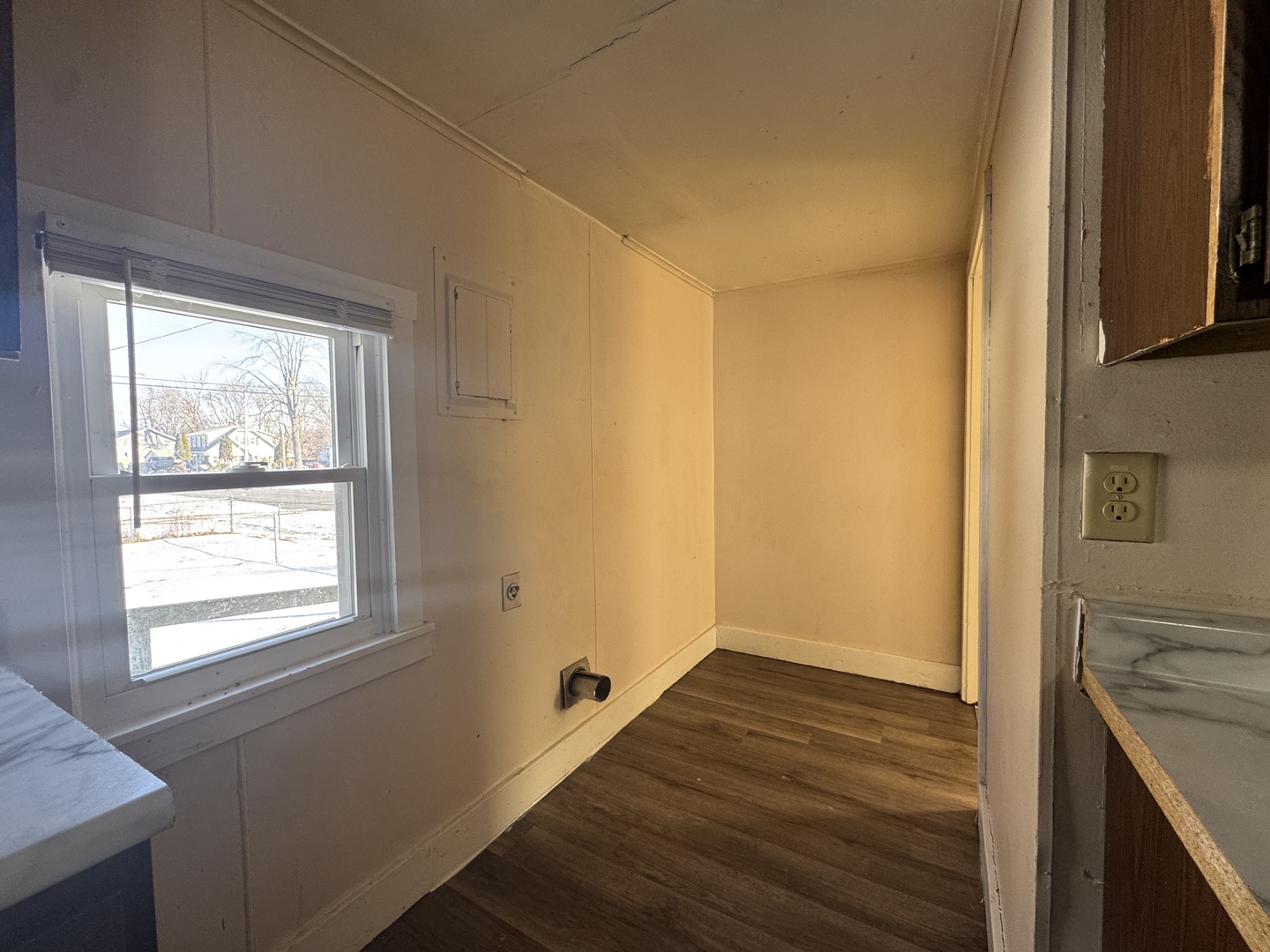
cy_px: 476
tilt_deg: -2.9
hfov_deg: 102.1
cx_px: 635
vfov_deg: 85.7
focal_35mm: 14
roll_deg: +0.2
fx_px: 514
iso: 125
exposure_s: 1/99
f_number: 2.2
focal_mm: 2.22
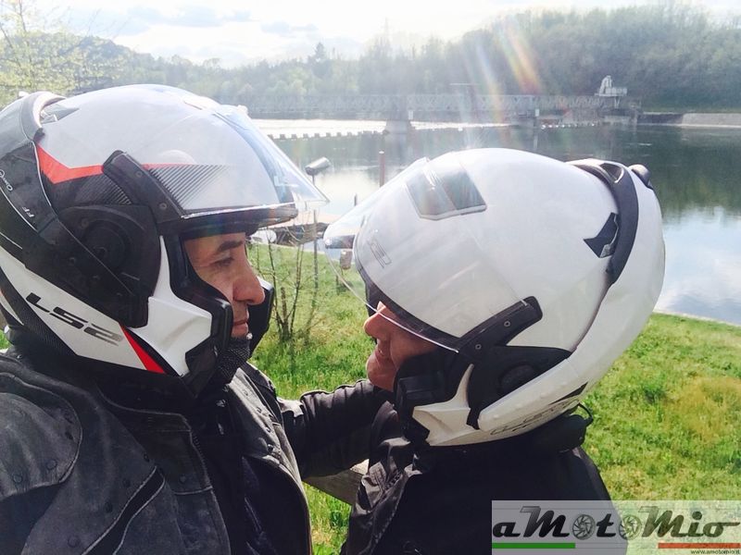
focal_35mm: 31
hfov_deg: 58.4
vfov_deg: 45.4
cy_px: 278
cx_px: 370
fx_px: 664
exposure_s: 1/943
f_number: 2.4
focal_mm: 2.15
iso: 50
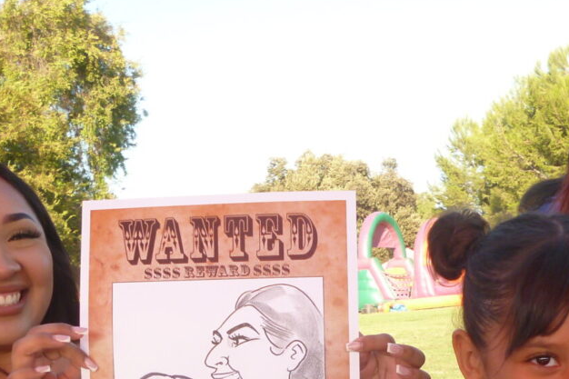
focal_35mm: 67
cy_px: 426
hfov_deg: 30.0
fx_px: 1059
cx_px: 331
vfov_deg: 19.4
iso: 100
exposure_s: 1/200
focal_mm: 5
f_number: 3.1
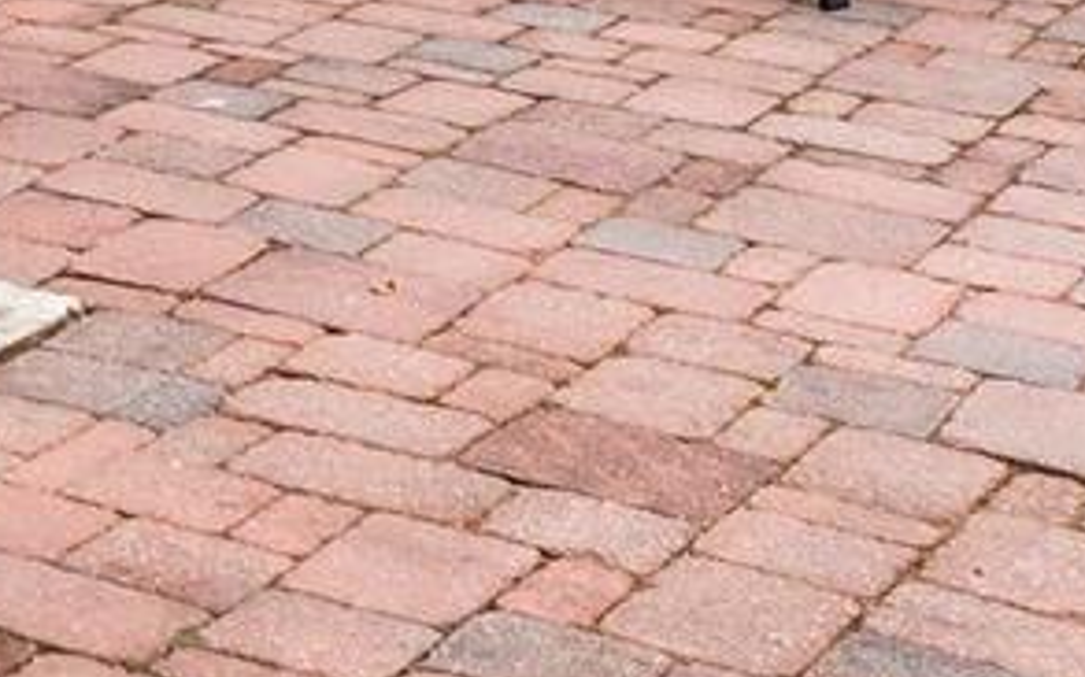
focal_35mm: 114
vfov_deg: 10.4
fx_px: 3370
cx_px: -763
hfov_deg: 16.0
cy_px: -745
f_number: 9
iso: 125
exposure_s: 1/60
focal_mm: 16
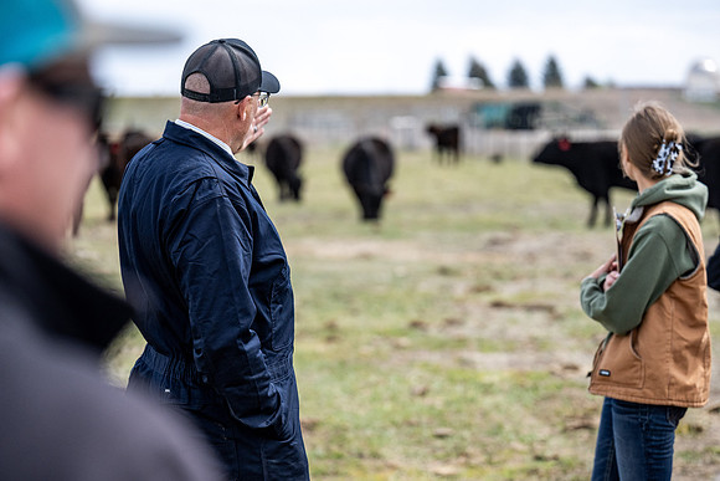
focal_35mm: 113
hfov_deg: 18.1
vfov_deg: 12.1
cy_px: 289
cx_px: 383
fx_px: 2256
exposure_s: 1/6400
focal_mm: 94
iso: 500
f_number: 2.8
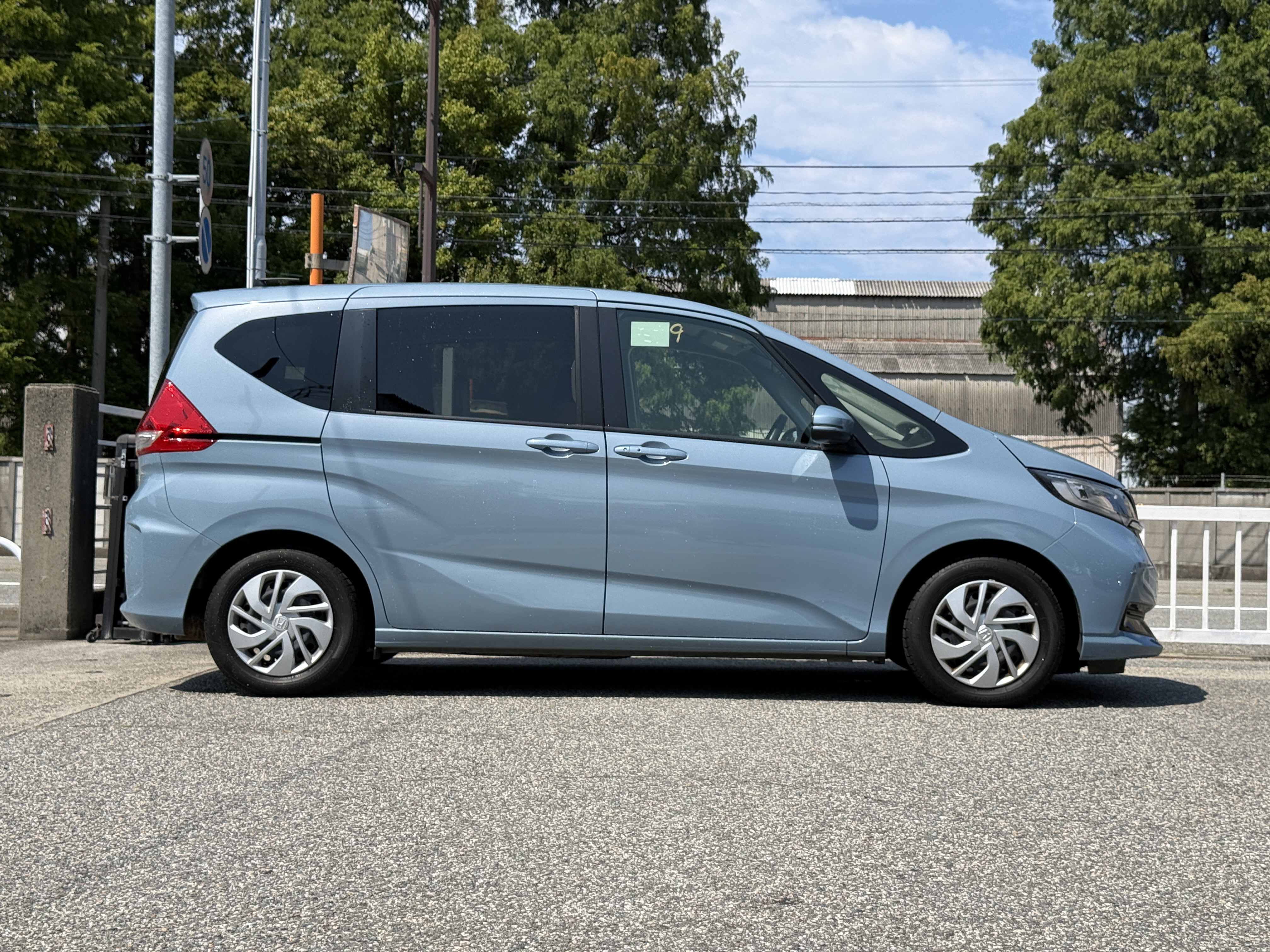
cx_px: 635
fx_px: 1761
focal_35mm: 48
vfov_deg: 30.3
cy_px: 476
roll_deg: -1.0
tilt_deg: +1.7
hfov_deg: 39.7
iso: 80
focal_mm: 6.76
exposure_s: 1/6024
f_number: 1.78
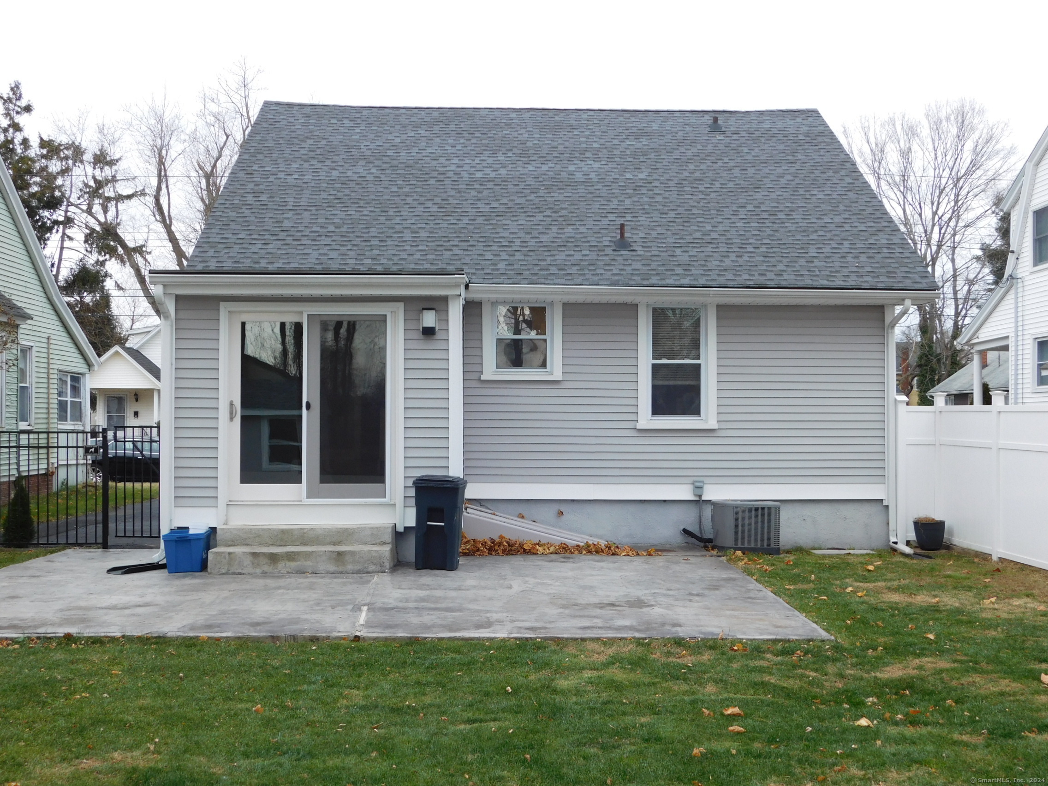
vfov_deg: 36.0
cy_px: 393
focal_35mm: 40
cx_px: 524
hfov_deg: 46.8
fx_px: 1211
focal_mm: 7.1
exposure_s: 1/200
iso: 125
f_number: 3.6
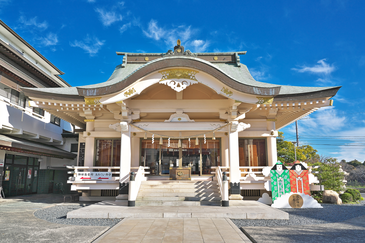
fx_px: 284
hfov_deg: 65.5
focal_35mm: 28
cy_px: 122
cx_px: 182
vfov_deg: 46.4
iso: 100
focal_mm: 28
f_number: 14
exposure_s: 1/160
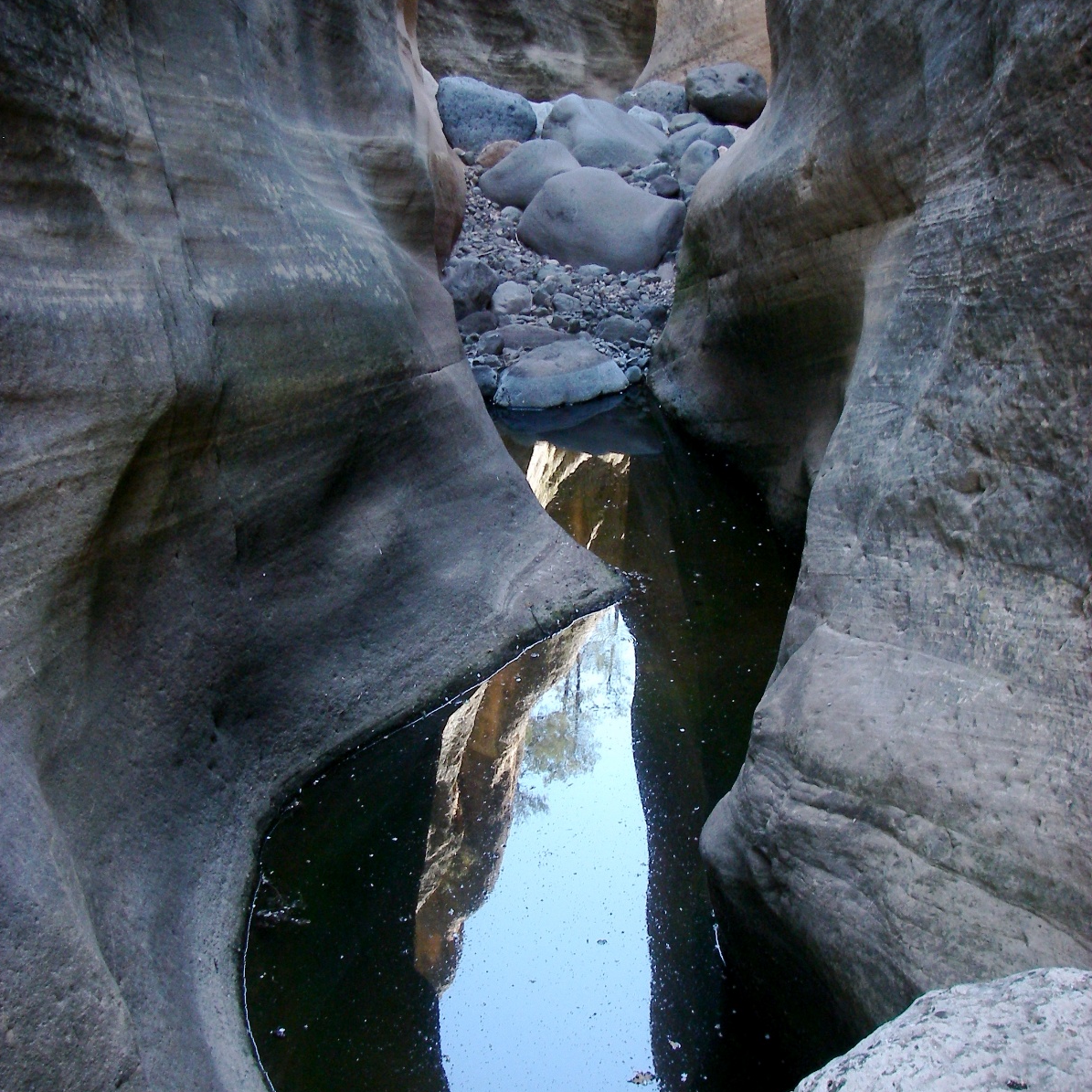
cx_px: 545
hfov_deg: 37.6
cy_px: 504
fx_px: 1606
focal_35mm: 45
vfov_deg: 37.5
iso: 160
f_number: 3.3
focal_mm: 6.3
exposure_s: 1/50
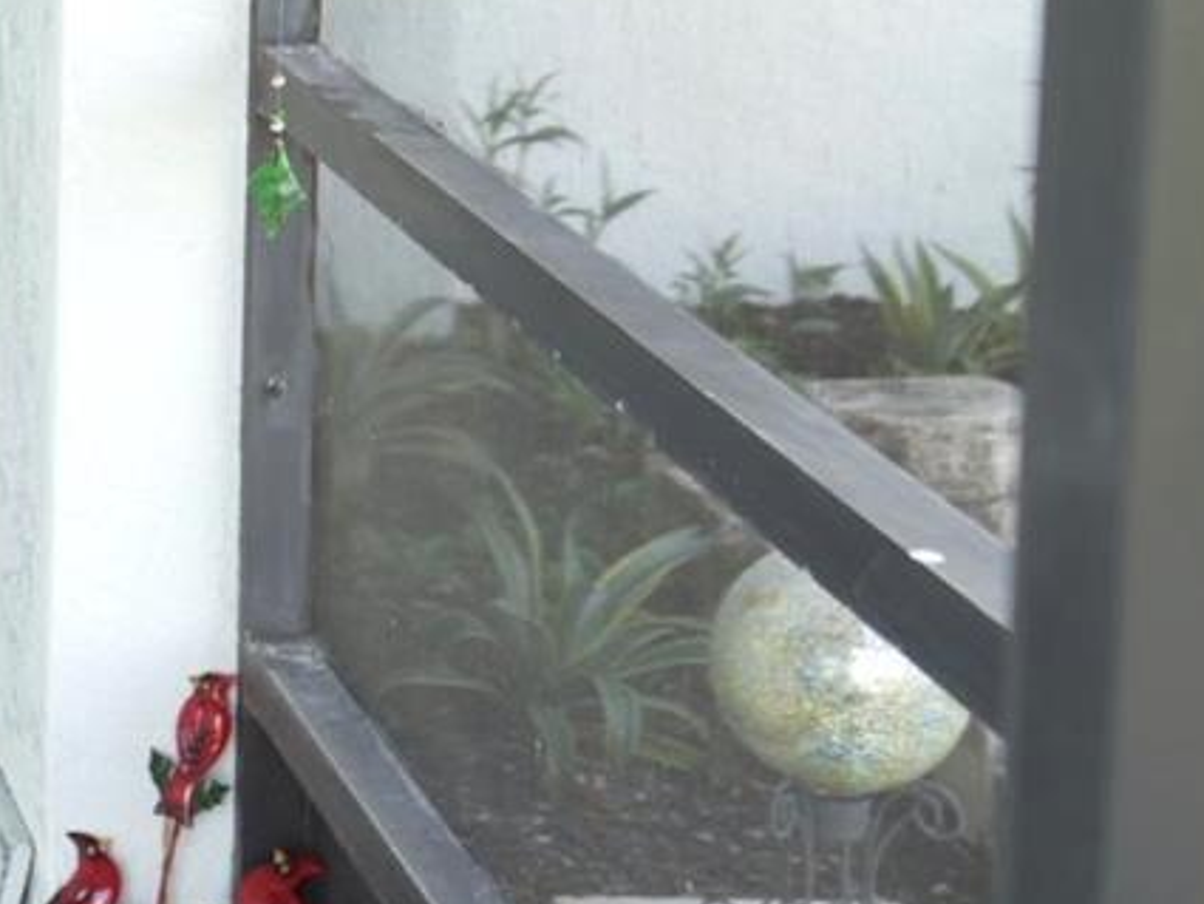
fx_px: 3653
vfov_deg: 13.7
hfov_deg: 16.1
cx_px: -890
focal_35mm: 105
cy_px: -177
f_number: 4
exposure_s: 1/60
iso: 100
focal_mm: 29
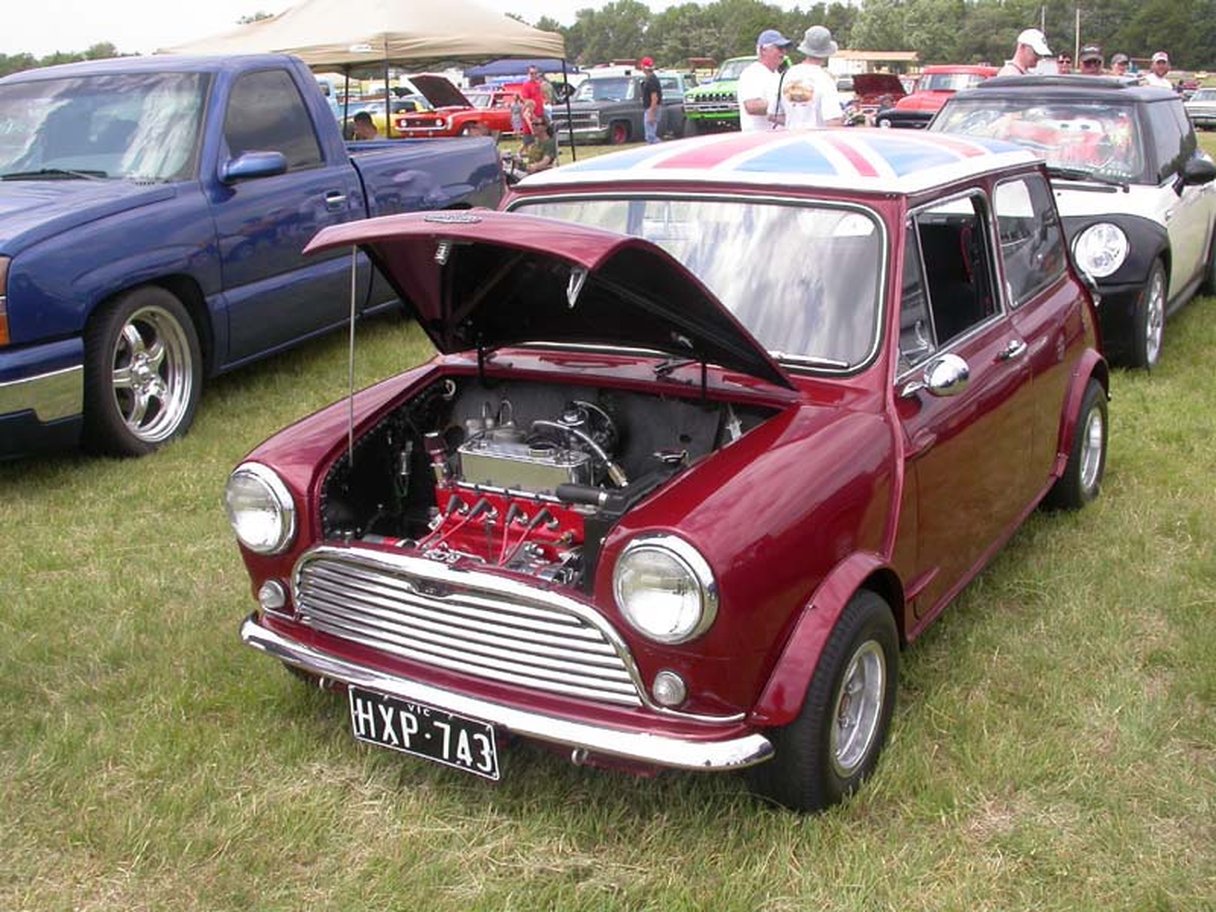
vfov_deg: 37.7
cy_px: 456
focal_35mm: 38
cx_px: 608
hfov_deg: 49.0
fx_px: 1335
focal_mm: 7.85
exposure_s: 1/231
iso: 100
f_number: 6
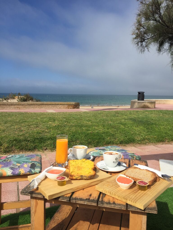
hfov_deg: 48.2
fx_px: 193
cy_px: 115
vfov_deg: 61.7
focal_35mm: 29
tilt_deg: -5.8
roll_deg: -0.6
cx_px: 86
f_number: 2.2
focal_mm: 4.15
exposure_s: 1/3049
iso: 32
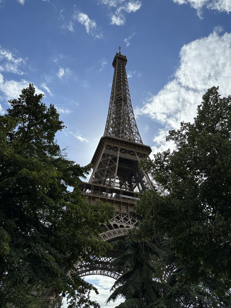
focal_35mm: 24
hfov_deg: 56.8
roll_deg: -1.3
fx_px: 214
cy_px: 154
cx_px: 116
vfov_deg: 71.6
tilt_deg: +40.6
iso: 80
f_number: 1.78
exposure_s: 1/7576
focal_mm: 6.86
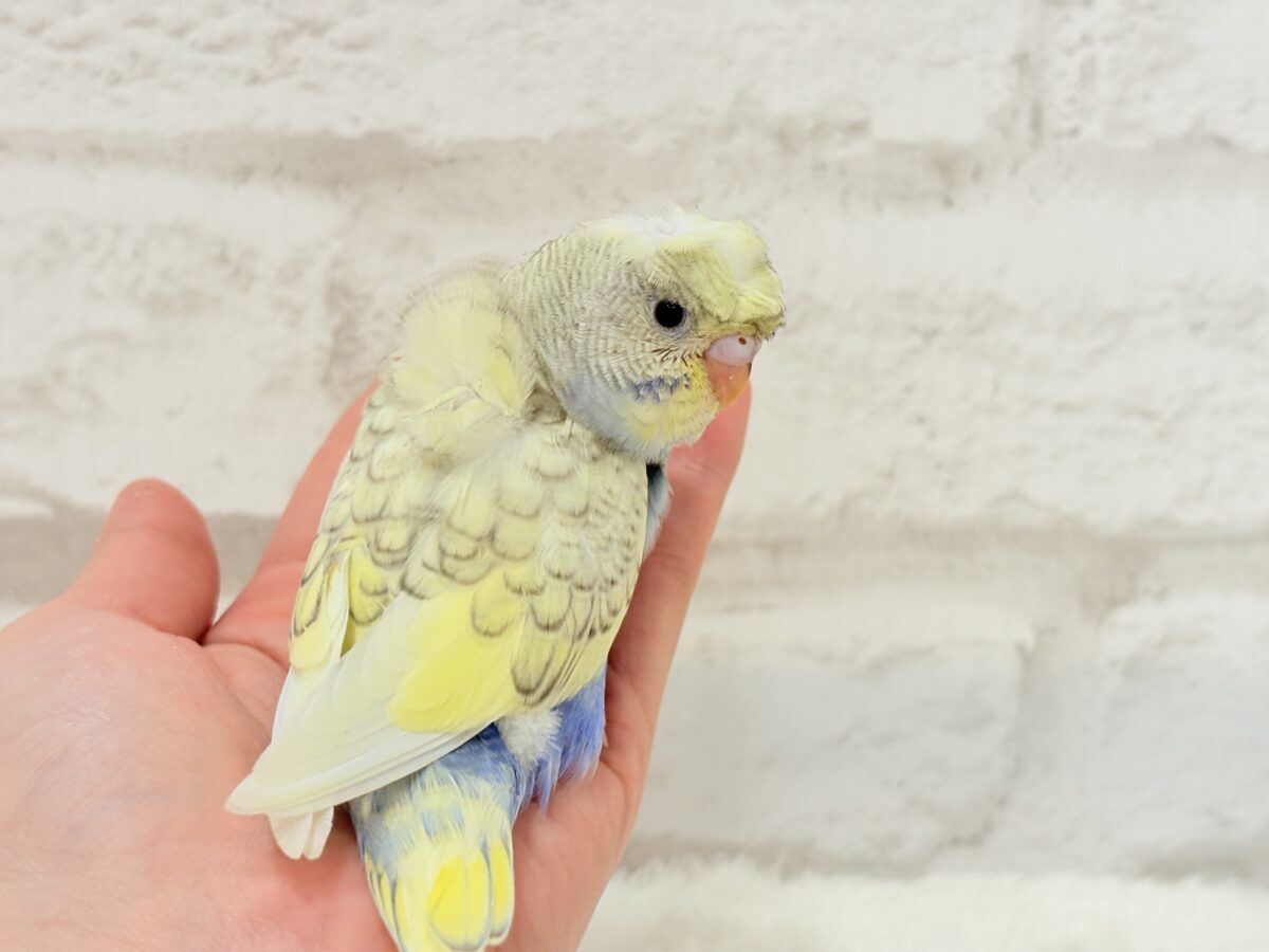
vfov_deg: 28.0
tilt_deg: -12.5
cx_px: 634
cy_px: 476
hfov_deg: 36.8
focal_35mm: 52
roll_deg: -0.6
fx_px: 1906
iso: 64
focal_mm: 5.96
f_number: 1.6
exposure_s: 1/100
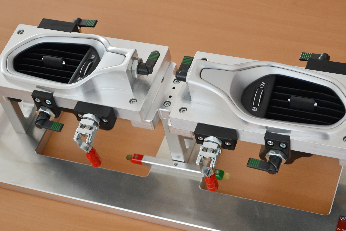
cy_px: 128
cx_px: 180
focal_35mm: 85
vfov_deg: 16.1
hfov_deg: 24.0
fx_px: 813
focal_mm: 45
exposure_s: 1/30
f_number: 4.8
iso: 100
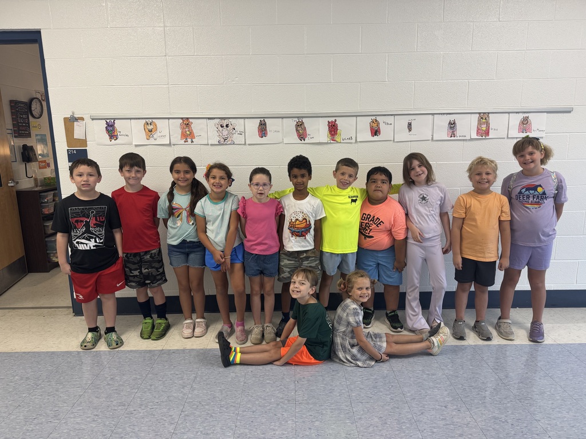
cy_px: 220
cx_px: 293
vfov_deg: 56.8
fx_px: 406
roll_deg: +0.9
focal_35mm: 24
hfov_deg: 71.6
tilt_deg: -11.7
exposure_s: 1/120
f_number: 1.78
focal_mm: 6.76
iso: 200
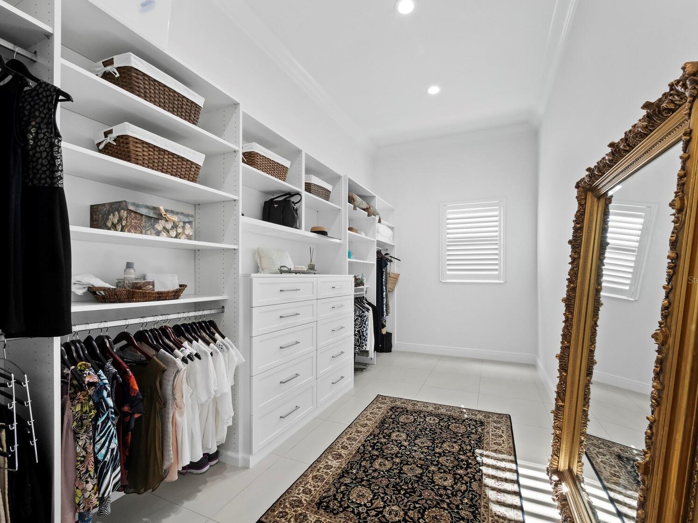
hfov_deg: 98.1
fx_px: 302
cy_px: 279
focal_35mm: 15
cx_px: 358
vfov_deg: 81.6
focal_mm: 7
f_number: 9
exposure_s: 1/13
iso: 1250
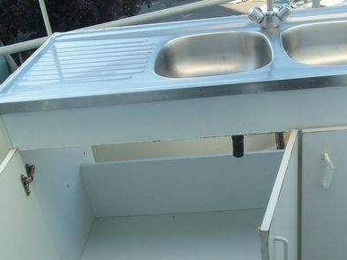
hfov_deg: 42.0
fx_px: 451
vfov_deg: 32.1
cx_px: 201
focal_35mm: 45
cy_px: 159
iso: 80
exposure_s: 1/250
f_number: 3.4
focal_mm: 5.2
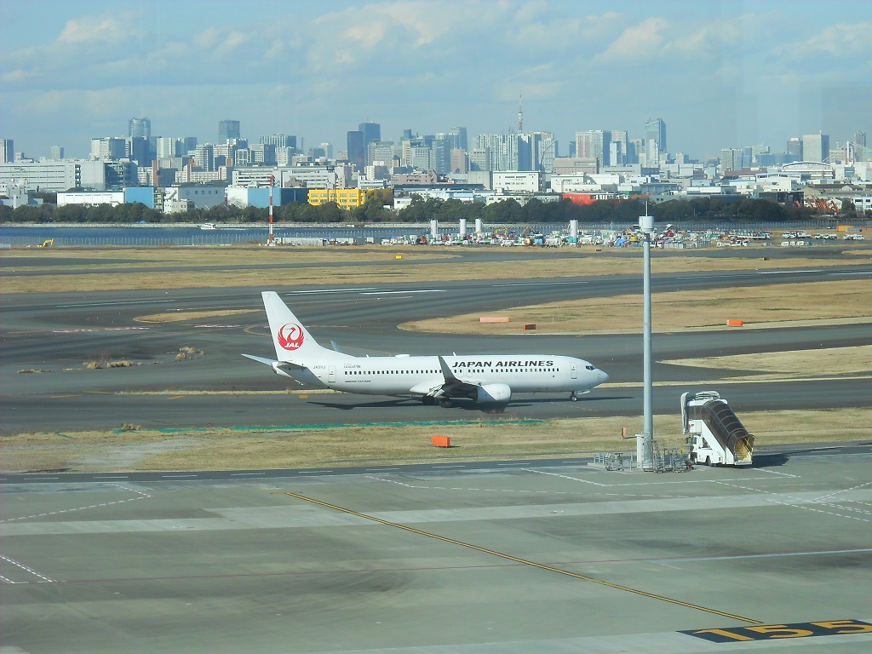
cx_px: 436
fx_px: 3653
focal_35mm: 145
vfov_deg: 10.2
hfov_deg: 13.6
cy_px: 327
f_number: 6.7
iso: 80
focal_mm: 24.03
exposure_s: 1/250
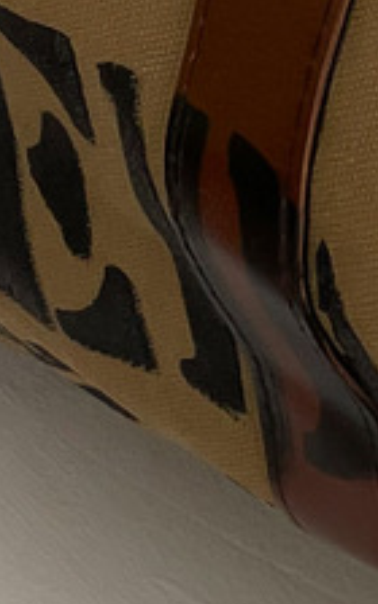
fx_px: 3247
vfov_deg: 10.3
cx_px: 662
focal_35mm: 197
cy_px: -326
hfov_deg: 6.5
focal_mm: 4.2
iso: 100
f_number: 1.6
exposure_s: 1/120
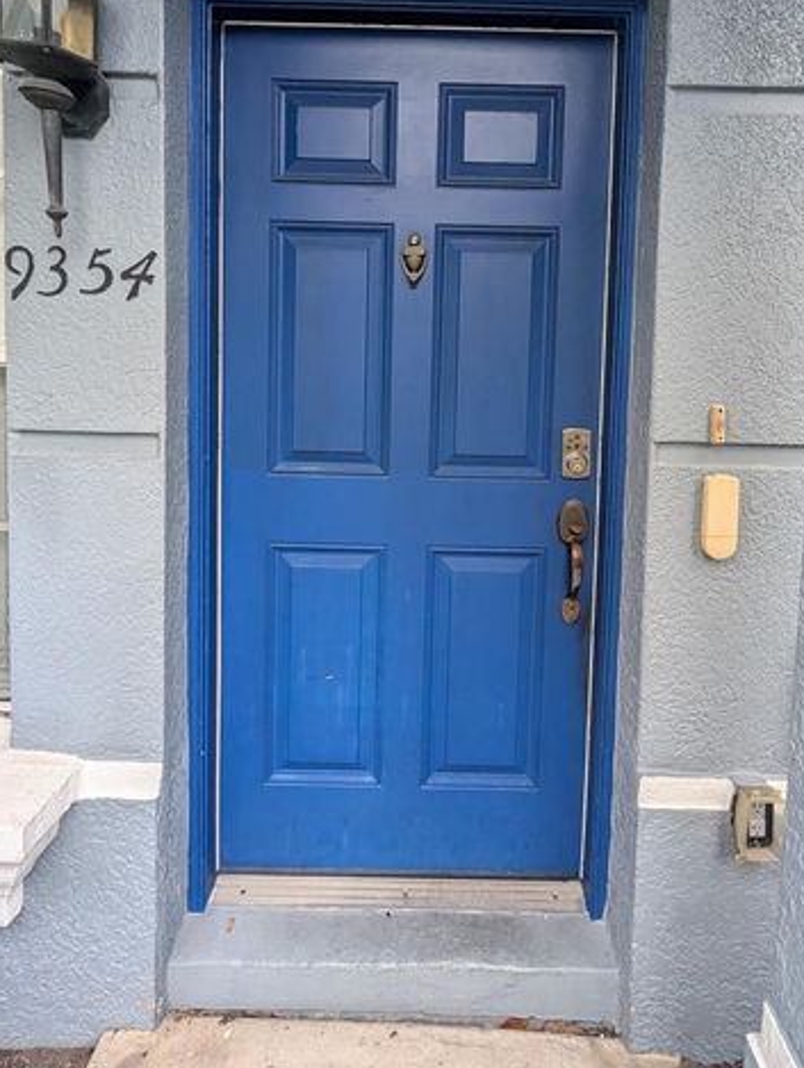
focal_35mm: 17
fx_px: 525
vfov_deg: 88.1
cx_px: 440
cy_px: 367
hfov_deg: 74.7
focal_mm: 2.02
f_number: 1.7
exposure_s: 1/848
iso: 69
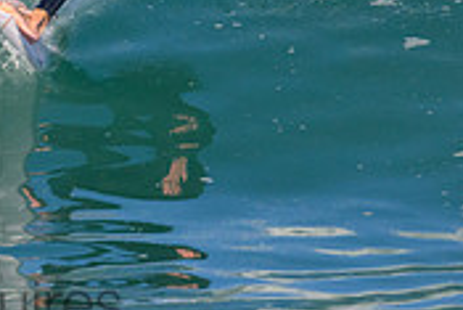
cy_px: -136
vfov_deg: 0.5
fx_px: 34122
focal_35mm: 2651
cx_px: -82
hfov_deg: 0.8
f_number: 11
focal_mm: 800
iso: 1800
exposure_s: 1/2000
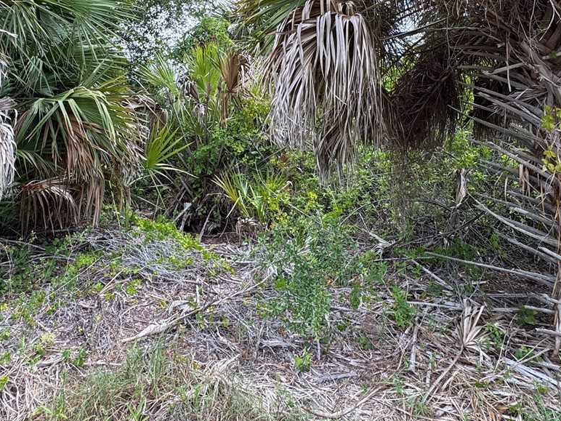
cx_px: 266
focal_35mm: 29
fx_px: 470
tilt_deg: +11.4
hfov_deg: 61.6
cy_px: 76
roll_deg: -0.2
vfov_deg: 45.4
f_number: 2.2
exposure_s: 1/293
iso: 40
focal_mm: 2.22
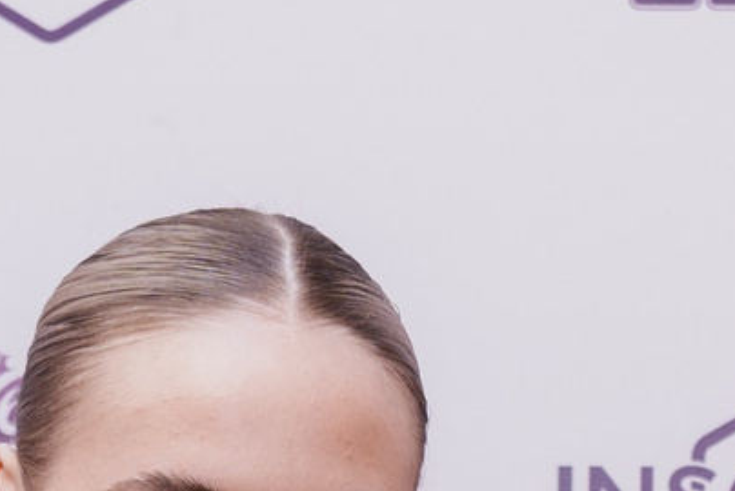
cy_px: 1505
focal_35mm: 361
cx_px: 209
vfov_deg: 3.7
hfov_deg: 5.7
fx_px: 7375
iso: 320
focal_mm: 57
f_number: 3.2
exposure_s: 1/160
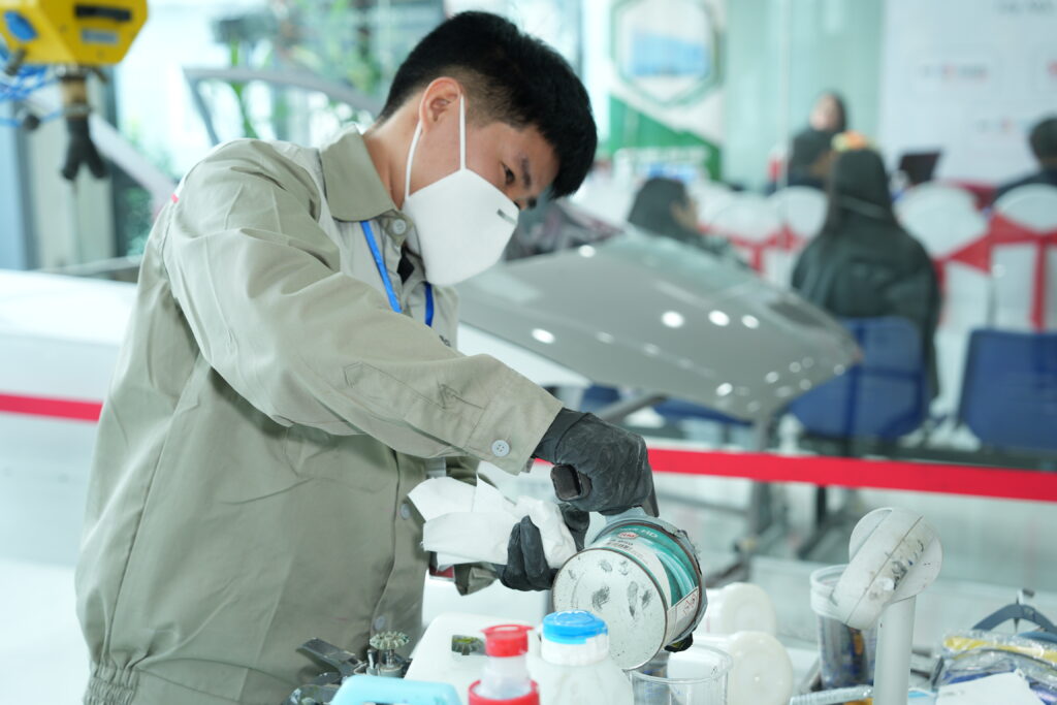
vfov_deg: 24.6
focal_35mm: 55
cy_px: 352
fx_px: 1615
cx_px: 528
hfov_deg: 36.2
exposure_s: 1/100
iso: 400
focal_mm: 55
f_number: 3.5
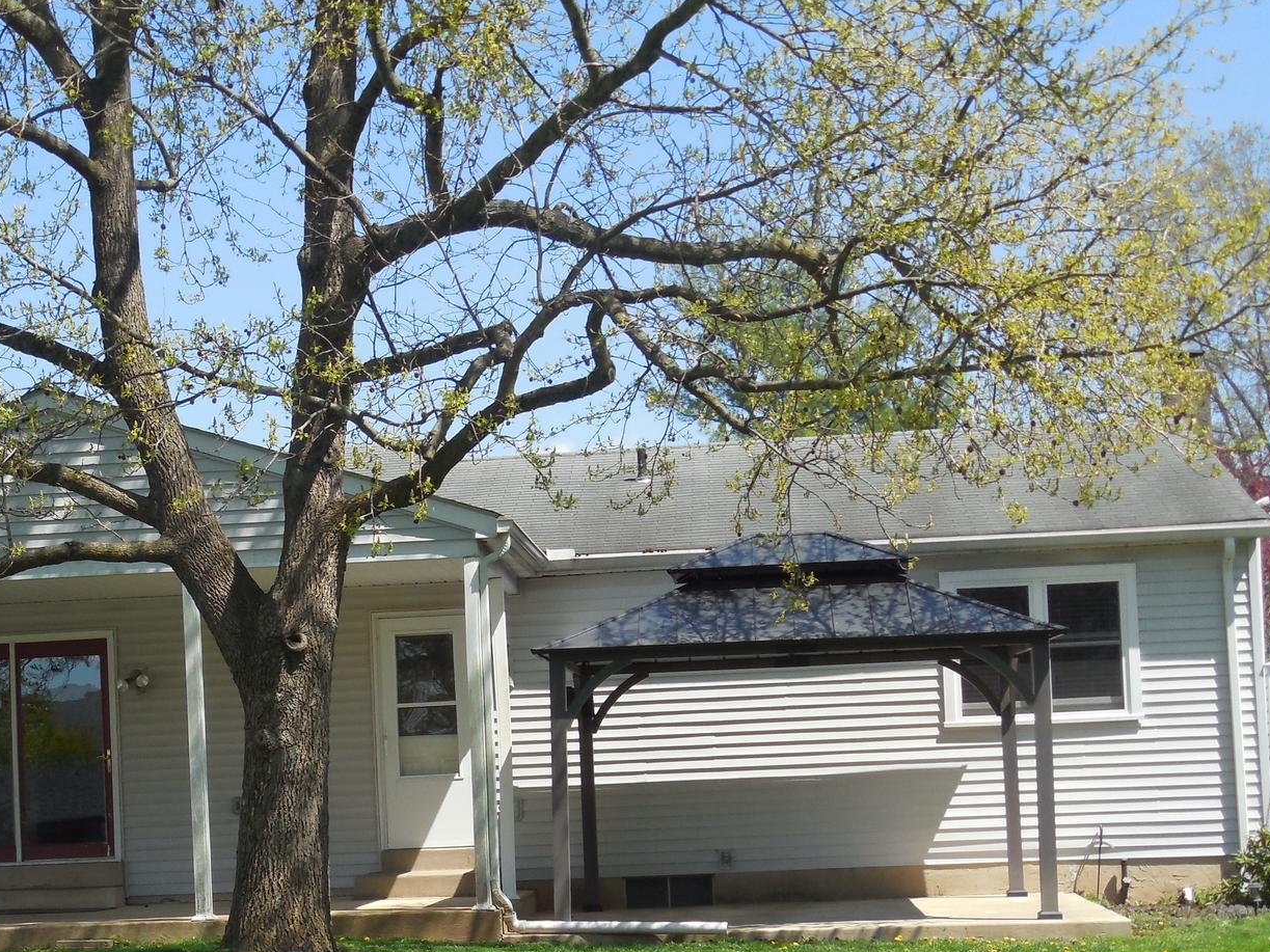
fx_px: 2641
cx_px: 437
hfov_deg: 26.9
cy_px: 745
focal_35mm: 72
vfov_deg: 20.2
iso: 125
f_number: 3.9
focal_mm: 7.8
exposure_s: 1/500
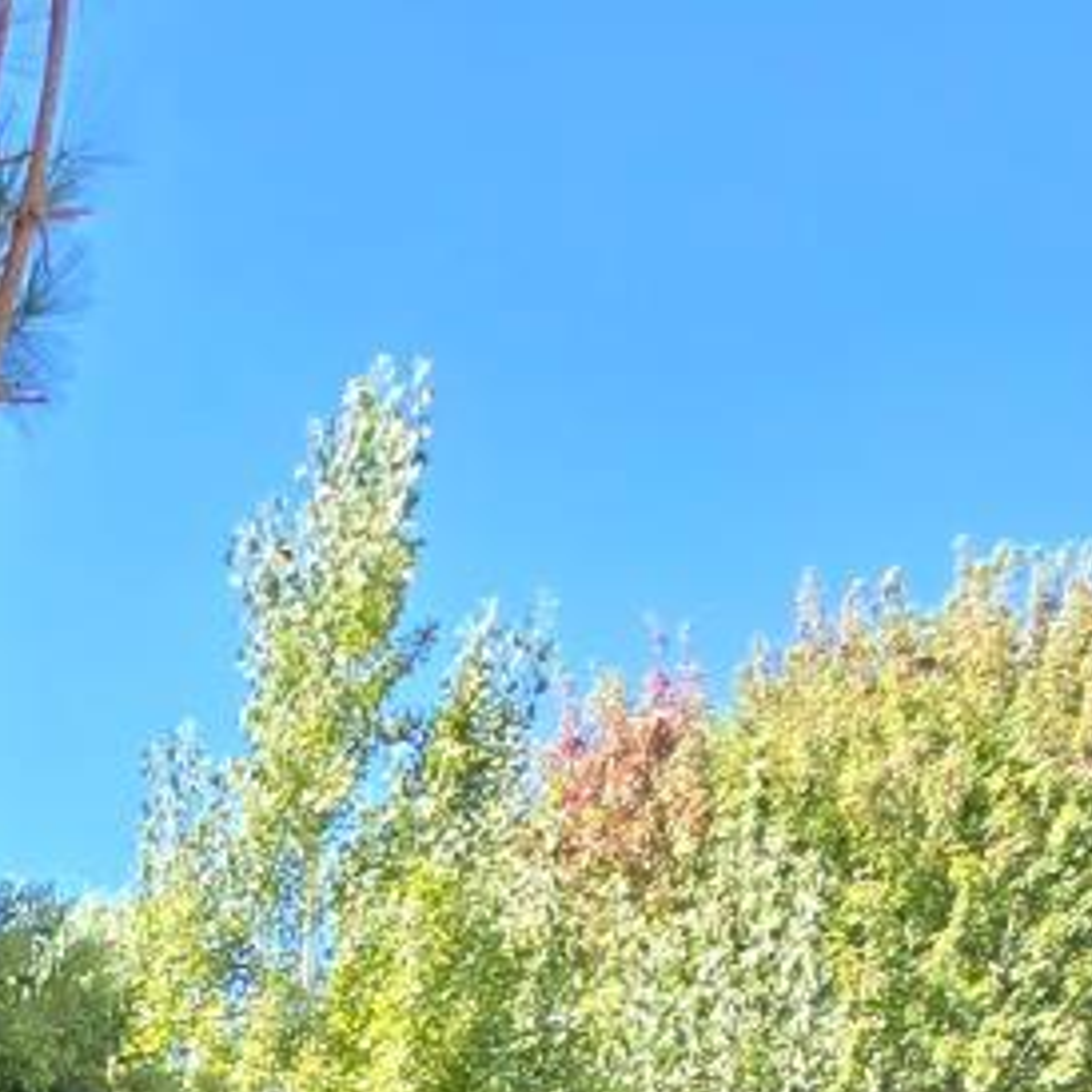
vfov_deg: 18.4
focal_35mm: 63
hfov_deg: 19.1
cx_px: -976
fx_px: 2248
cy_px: 2170
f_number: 2.2
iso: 50
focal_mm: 2.2
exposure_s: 1/318
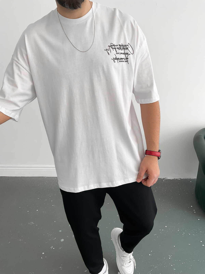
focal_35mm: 29
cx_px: 102
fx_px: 229
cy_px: 137
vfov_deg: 61.7
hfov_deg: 48.2
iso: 32
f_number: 1.8
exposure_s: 1/120
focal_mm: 3
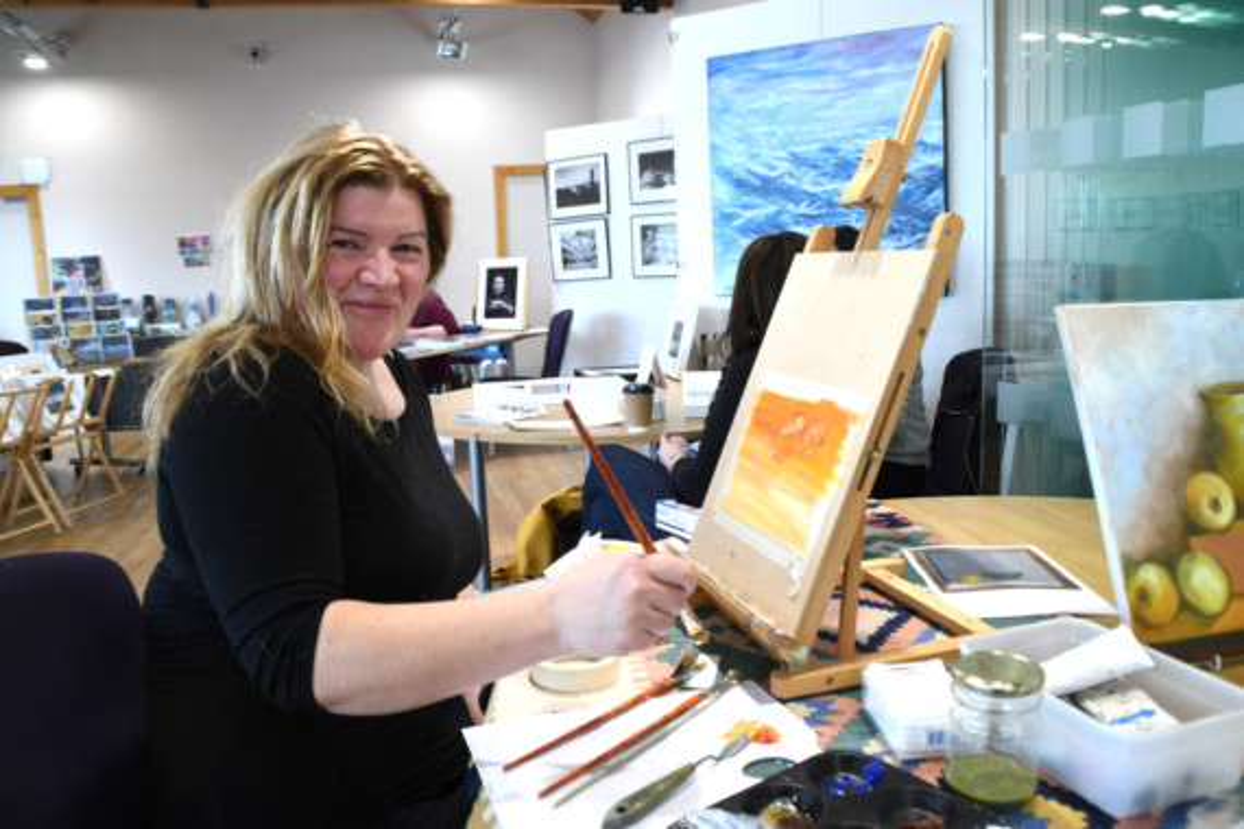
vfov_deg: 47.9
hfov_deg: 67.4
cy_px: 414
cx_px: 622
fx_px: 933
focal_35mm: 27
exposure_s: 1/50
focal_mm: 18
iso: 640
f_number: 6.3
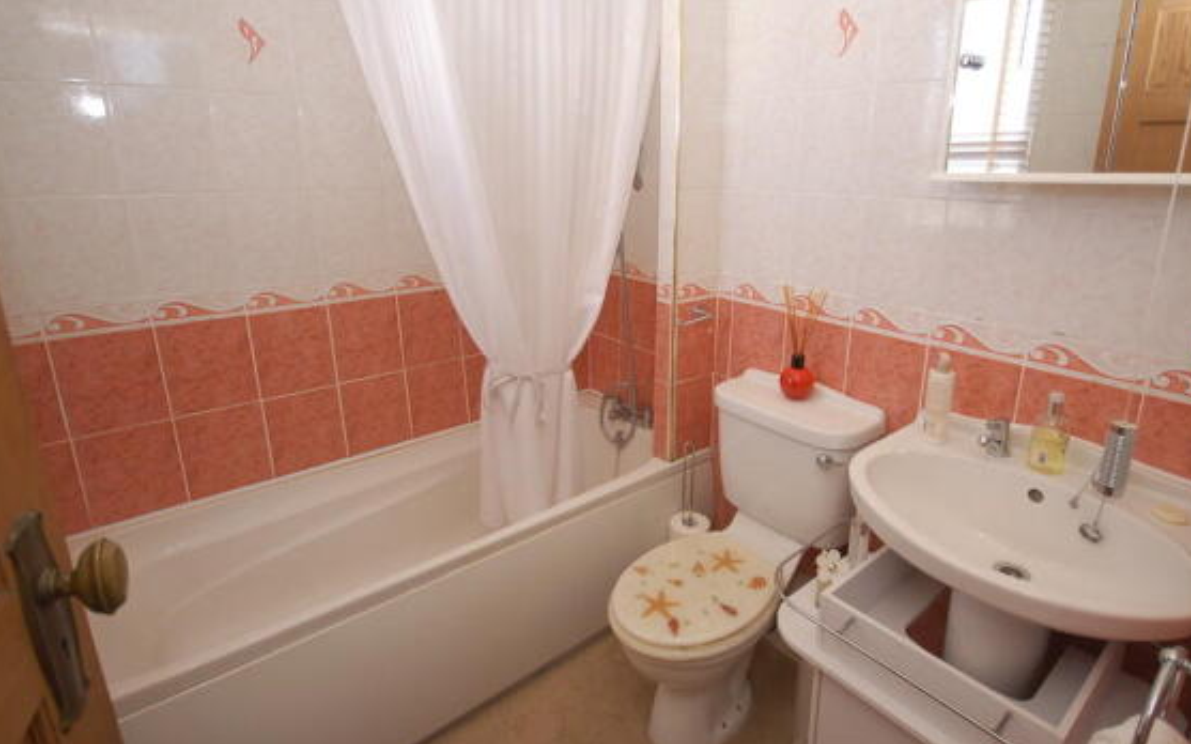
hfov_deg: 90.8
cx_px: 654
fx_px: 584
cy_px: 308
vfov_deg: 64.5
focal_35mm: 18
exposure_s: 1/60
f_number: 4
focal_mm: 10
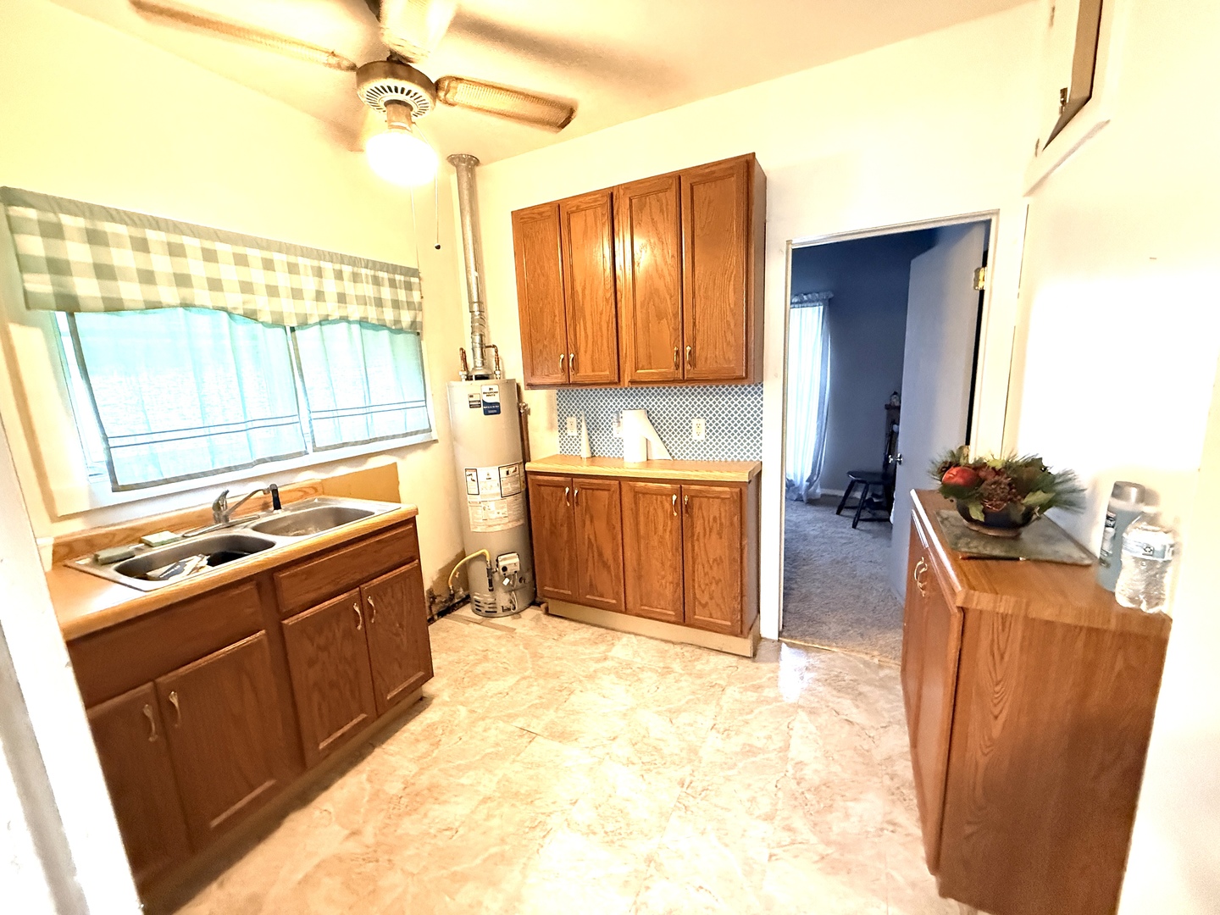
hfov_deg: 102.1
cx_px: 610
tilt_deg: -8.4
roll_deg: +2.8
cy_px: 458
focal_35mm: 14
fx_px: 493
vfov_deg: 85.7
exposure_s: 1/60
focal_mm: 2.22
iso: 800
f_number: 2.2
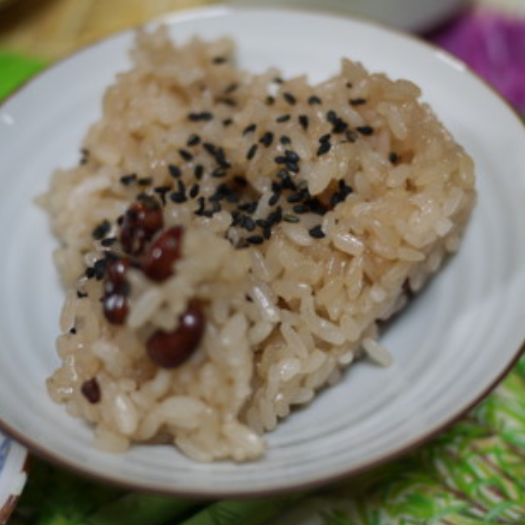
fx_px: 892
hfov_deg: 32.8
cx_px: 271
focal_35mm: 52
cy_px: 244
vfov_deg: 32.8
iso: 100
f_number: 1.7
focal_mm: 20
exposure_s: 1/80
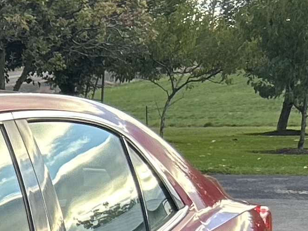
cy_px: 452
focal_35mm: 159
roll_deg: +1.5
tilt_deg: -15.8
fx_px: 1414
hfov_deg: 10.1
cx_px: -532
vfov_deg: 8.8
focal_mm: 5.7
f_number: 1.5
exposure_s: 1/367
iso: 50
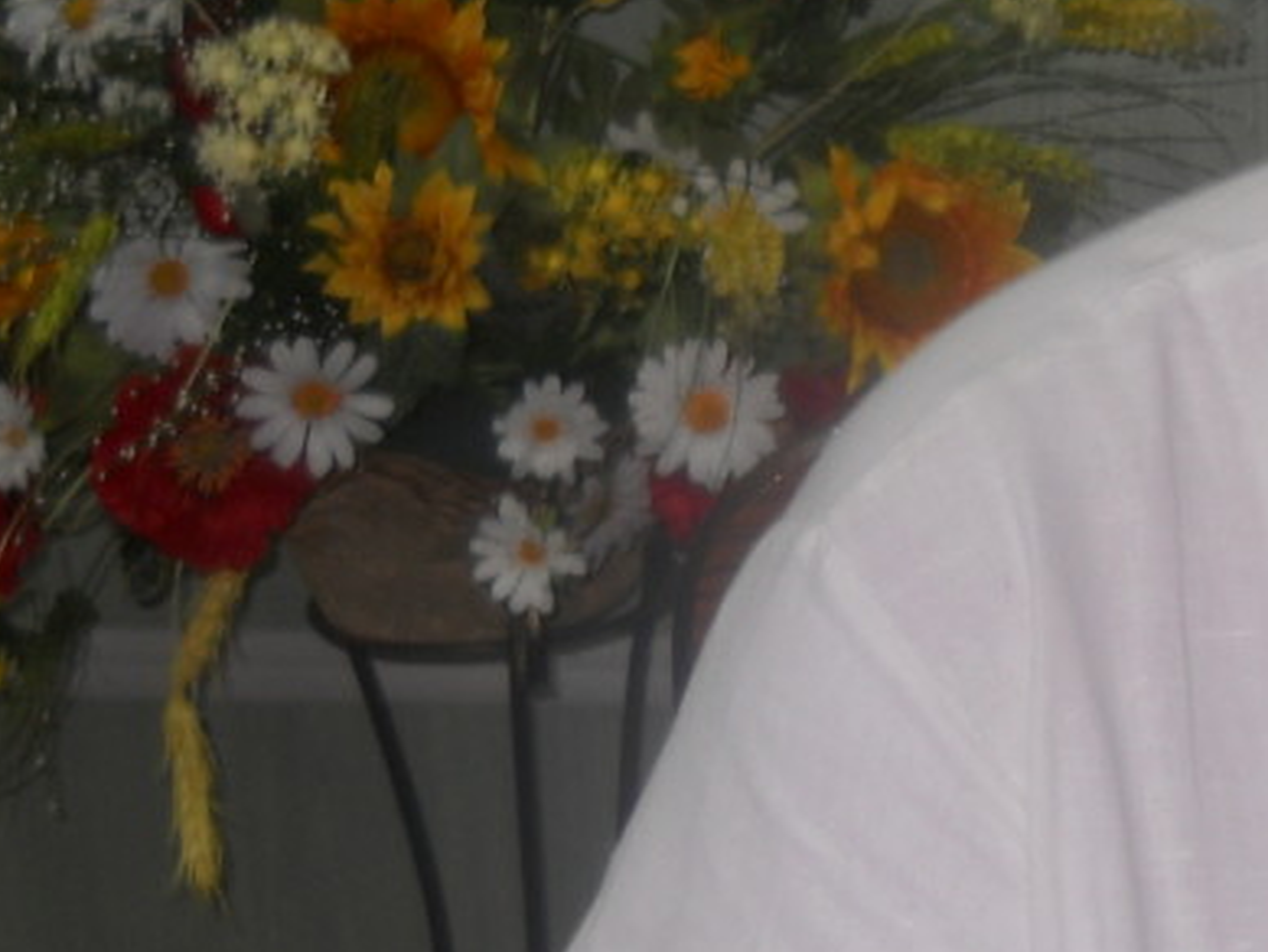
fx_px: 3957
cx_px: 1591
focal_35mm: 108
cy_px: 603
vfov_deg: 13.7
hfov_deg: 17.2
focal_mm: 6.72
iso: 80
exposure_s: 1/30
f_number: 3.1
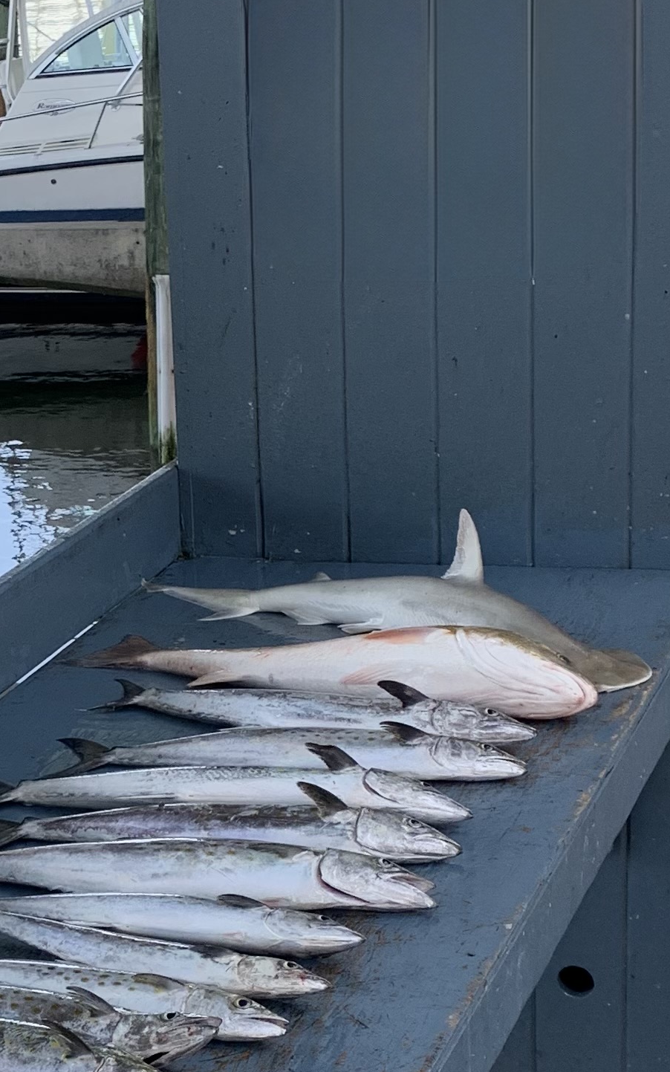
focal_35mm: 77
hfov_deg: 16.3
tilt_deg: -20.6
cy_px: 718
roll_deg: +5.9
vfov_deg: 26.6
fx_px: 2249
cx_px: -114
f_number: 1.8
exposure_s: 1/318
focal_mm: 4.25
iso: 25
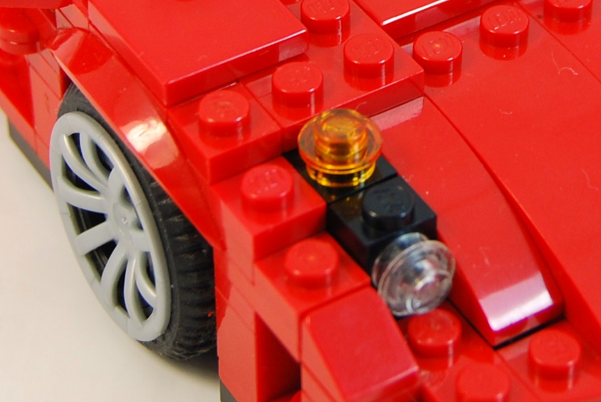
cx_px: 423
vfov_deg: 8.8
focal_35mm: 154
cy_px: -91
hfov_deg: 13.3
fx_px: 2574
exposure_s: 1/100
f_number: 5
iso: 200
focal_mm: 28
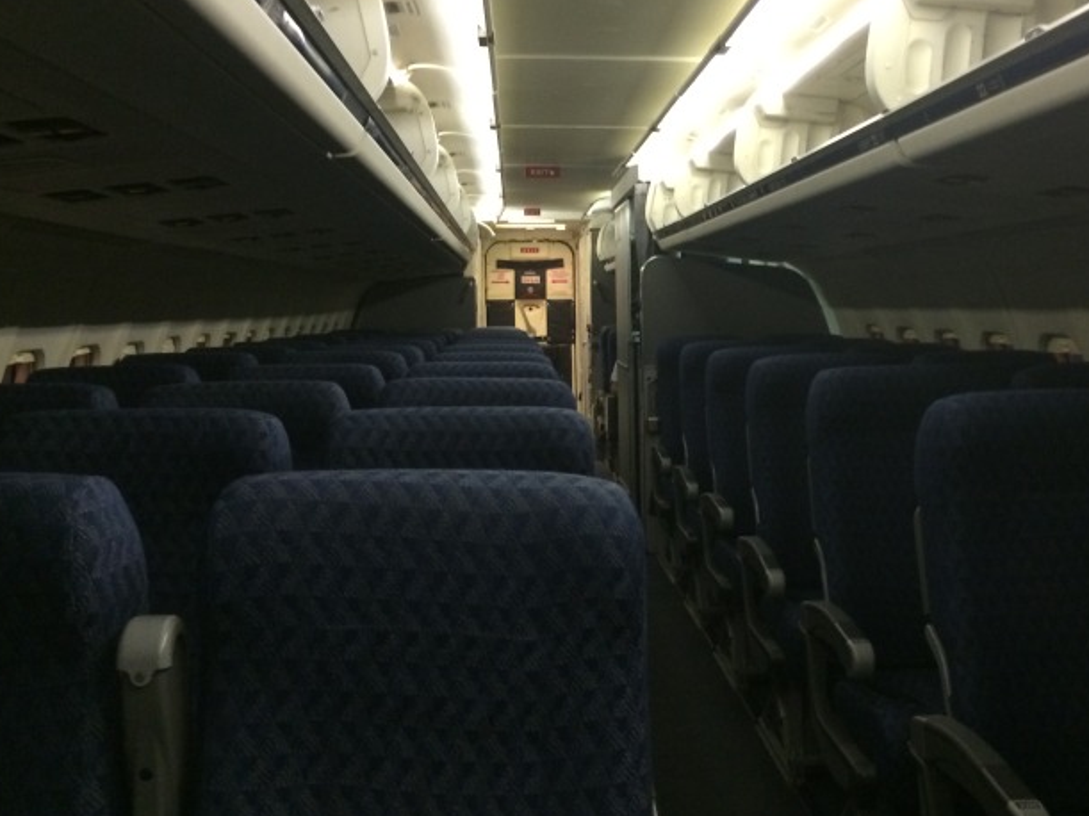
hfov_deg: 48.7
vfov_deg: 37.7
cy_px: 376
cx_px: 658
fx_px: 1195
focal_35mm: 38
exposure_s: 1/15
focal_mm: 4.15
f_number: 2.2
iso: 250
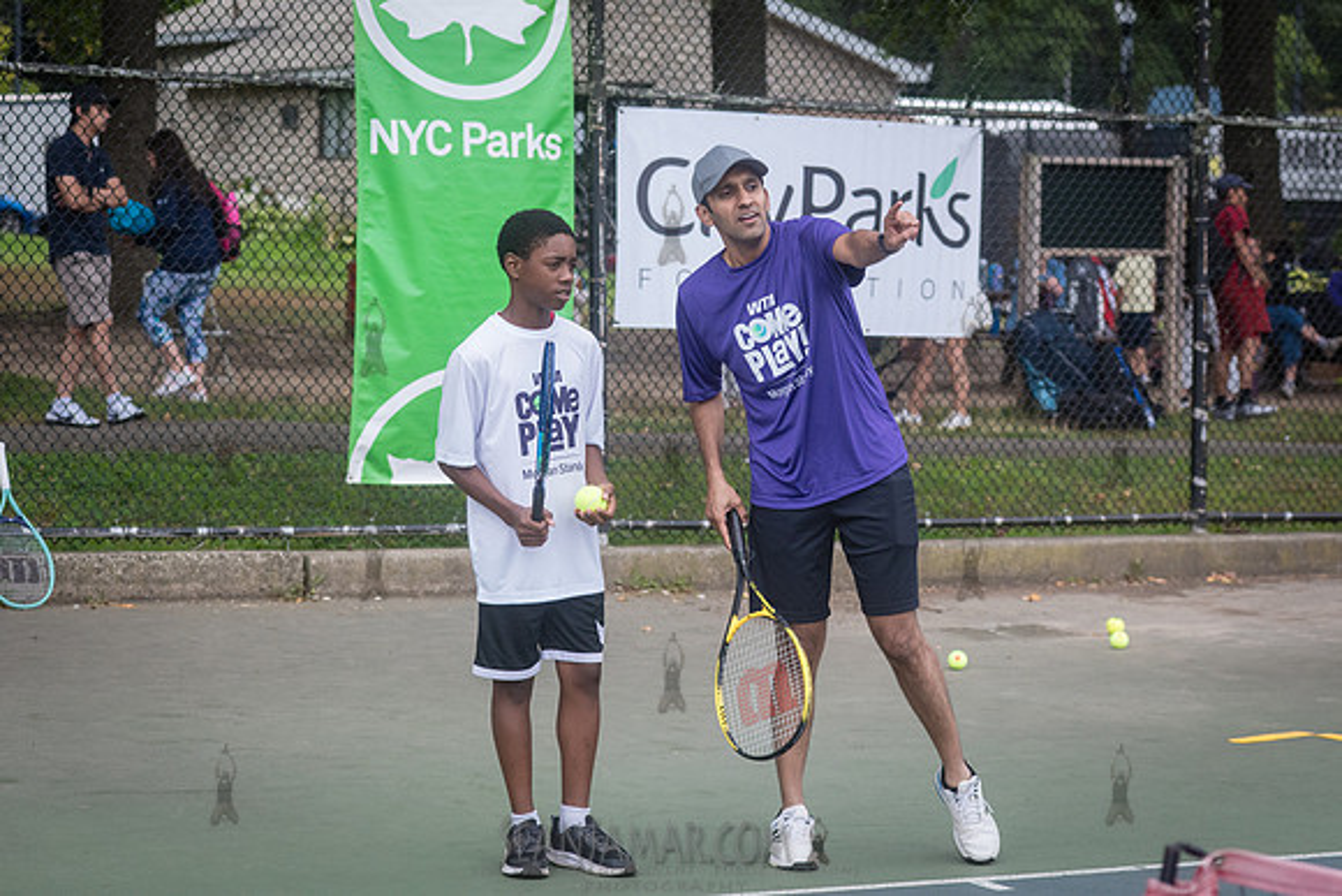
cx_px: 717
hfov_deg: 19.7
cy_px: 356
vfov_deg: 13.2
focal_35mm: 104
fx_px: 3862
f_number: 5
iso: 1250
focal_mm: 86
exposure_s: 1/2500
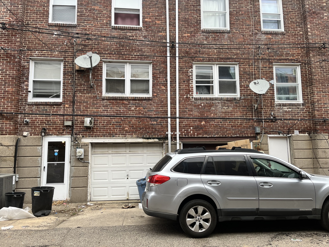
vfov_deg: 53.1
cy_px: 124
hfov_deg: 67.3
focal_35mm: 26
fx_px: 247
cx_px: 164
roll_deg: +1.2
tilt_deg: +6.7
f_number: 1.6
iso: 50
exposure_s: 1/615
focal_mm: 5.1
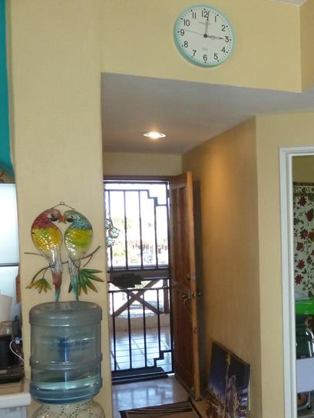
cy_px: 259
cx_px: 357
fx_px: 568
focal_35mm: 47
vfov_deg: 40.2
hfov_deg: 27.8
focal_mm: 4.1
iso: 200
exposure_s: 1/30
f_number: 3.3
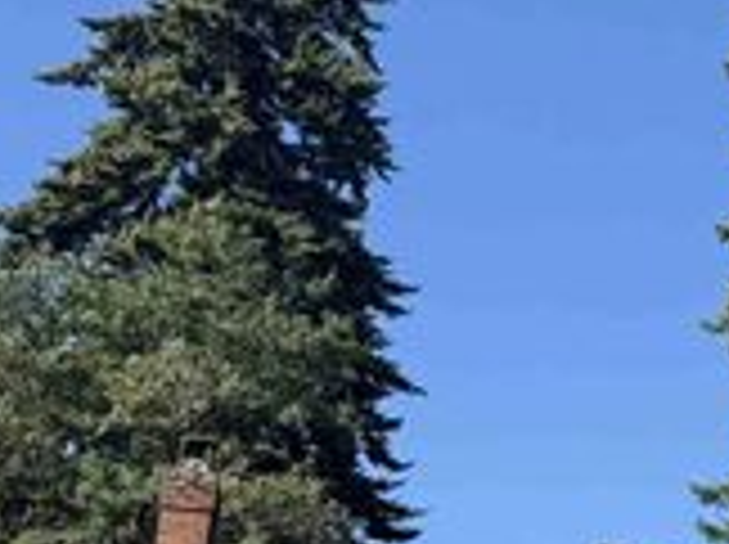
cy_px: 566
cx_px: 1220
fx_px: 1998
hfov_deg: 17.6
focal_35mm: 95
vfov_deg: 15.2
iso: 100
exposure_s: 1/2907
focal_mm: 6.76
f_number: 1.78
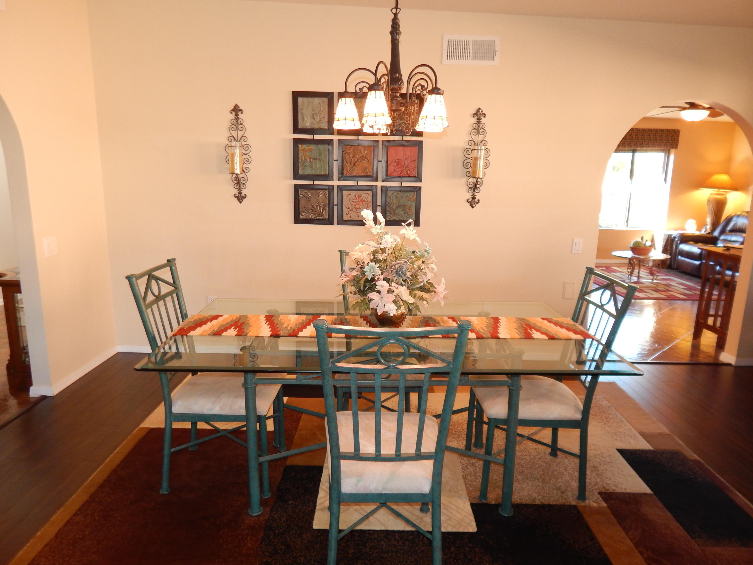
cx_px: 376
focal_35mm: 24
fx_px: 522
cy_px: 291
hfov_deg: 71.6
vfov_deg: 56.8
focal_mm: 4
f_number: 3
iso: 200
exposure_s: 1/30
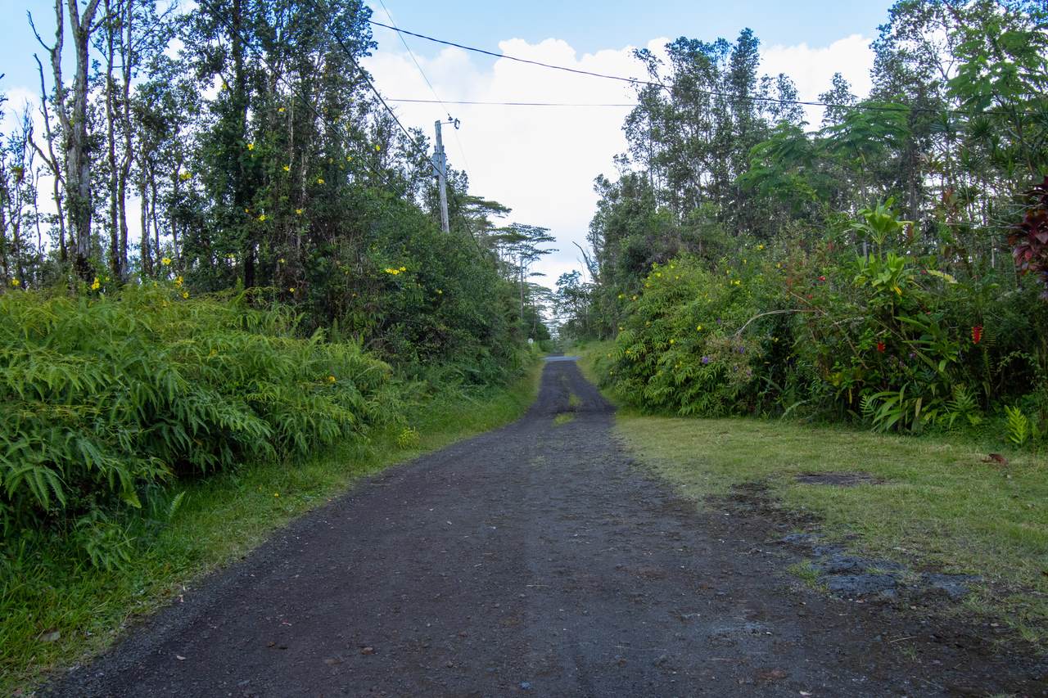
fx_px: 873
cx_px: 524
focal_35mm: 30
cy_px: 349
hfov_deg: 61.9
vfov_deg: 43.6
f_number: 10
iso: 1000
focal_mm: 20
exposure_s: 1/160
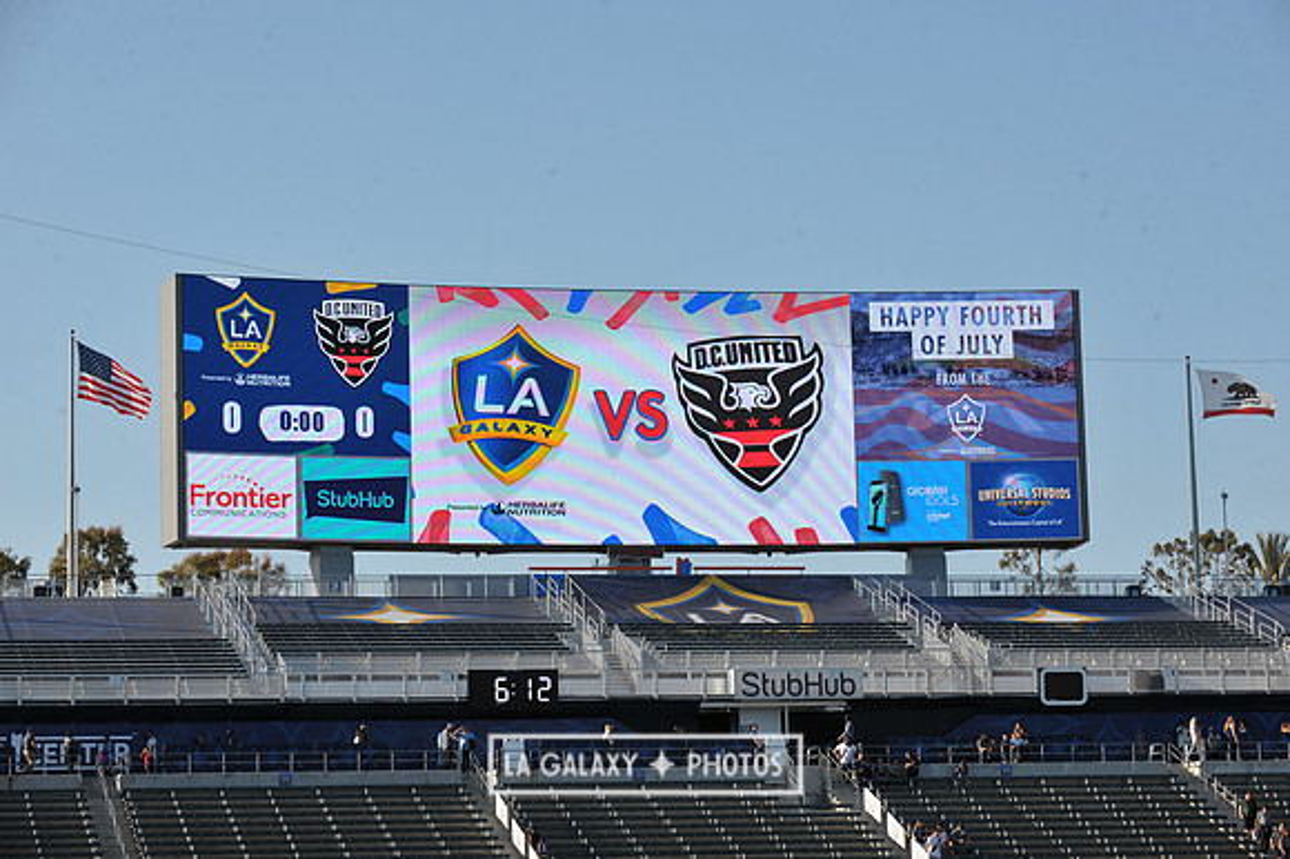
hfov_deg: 19.5
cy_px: 430
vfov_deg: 13.0
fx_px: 3760
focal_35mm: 105
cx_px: 645
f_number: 10
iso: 200
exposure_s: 1/400
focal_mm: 105
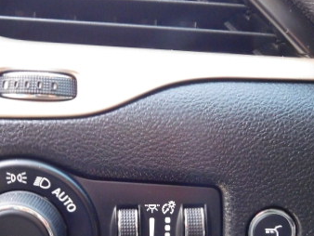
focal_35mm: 53
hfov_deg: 36.1
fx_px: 481
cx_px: 133
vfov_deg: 27.1
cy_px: 183
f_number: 3.2
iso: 400
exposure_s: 1/20
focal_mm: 4.9
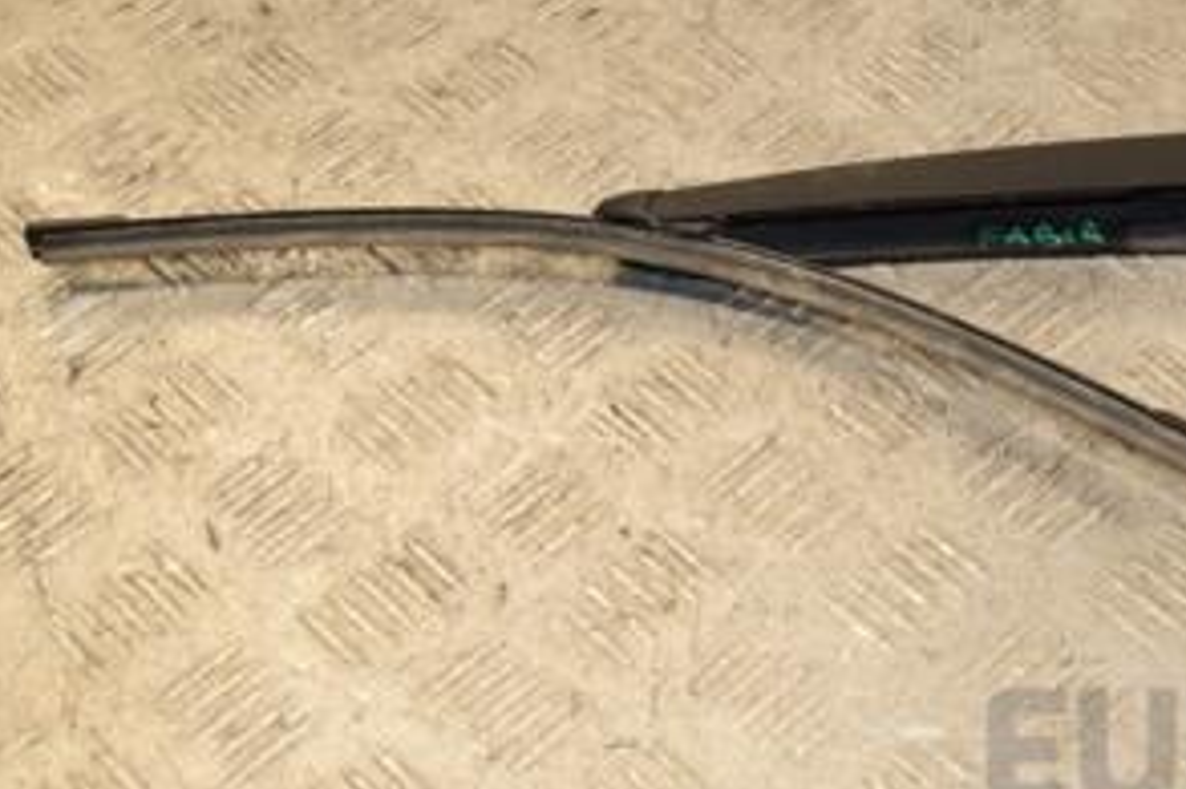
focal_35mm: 86
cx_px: 911
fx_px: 2832
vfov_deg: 15.8
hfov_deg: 23.4
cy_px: 210
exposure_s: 1/200
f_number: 6.3
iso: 800
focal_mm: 28
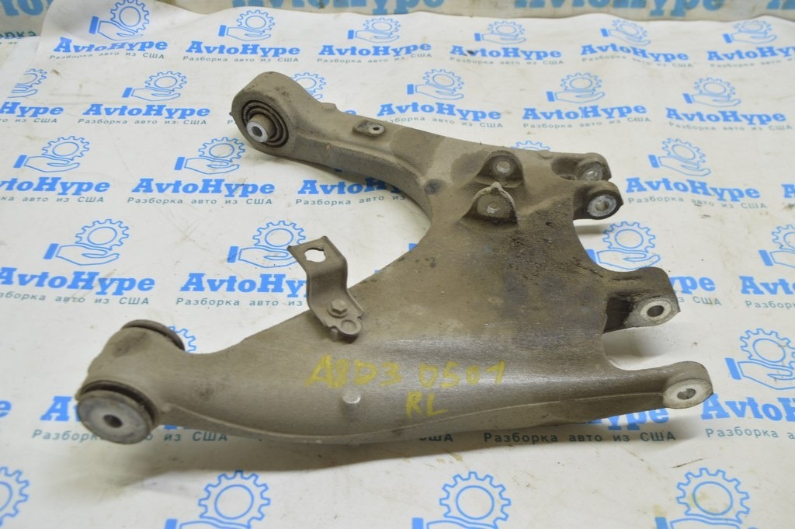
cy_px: 264
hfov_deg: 53.2
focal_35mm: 36
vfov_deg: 36.8
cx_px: 398
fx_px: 794
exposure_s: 1/20
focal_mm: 24
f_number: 5.6
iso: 400
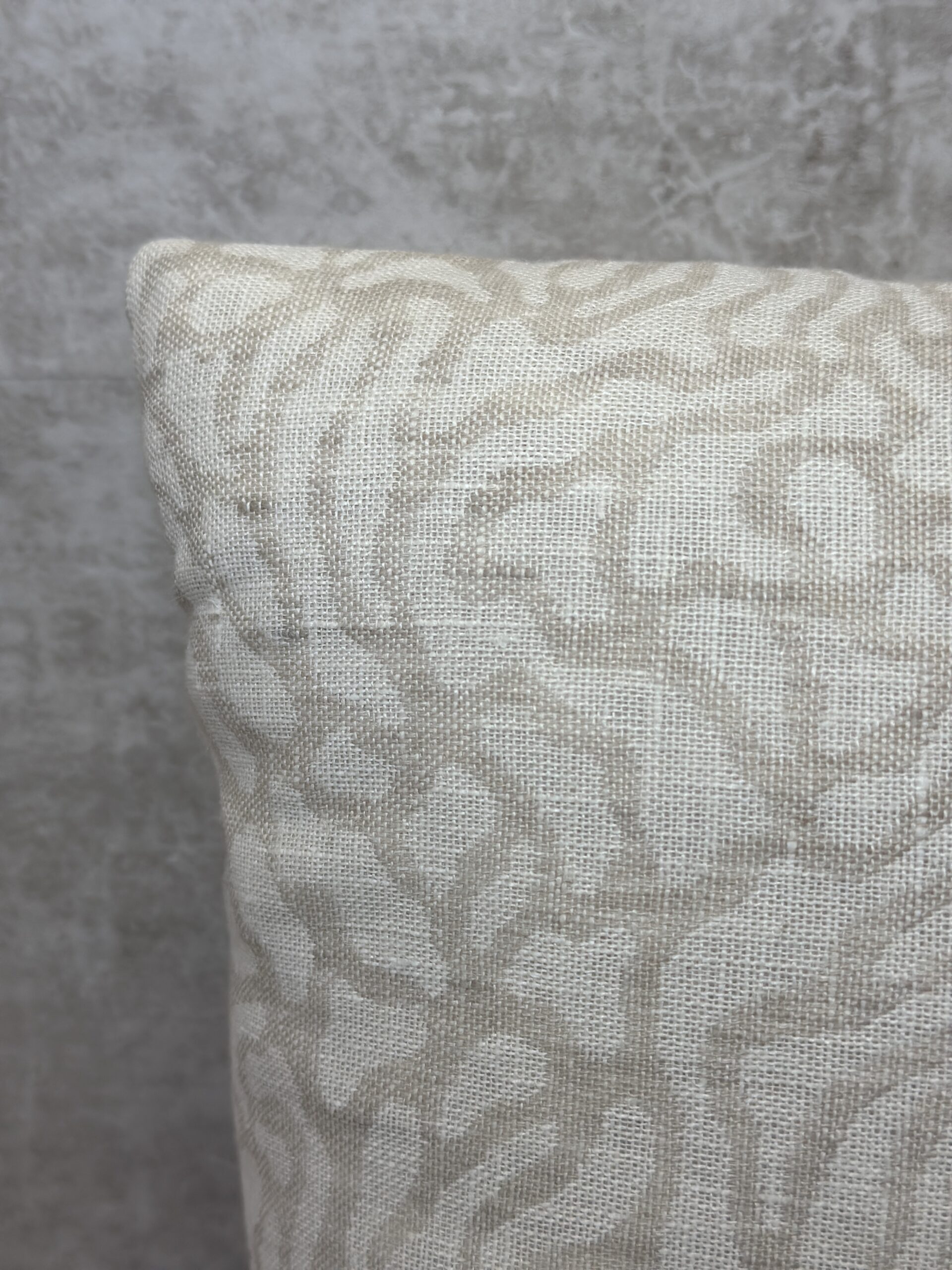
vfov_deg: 39.7
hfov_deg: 30.3
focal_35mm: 48
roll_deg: +1.1
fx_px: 1760
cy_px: 635
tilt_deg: -14.6
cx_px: 476
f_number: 1.78
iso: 80
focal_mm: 6.86
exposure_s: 1/524
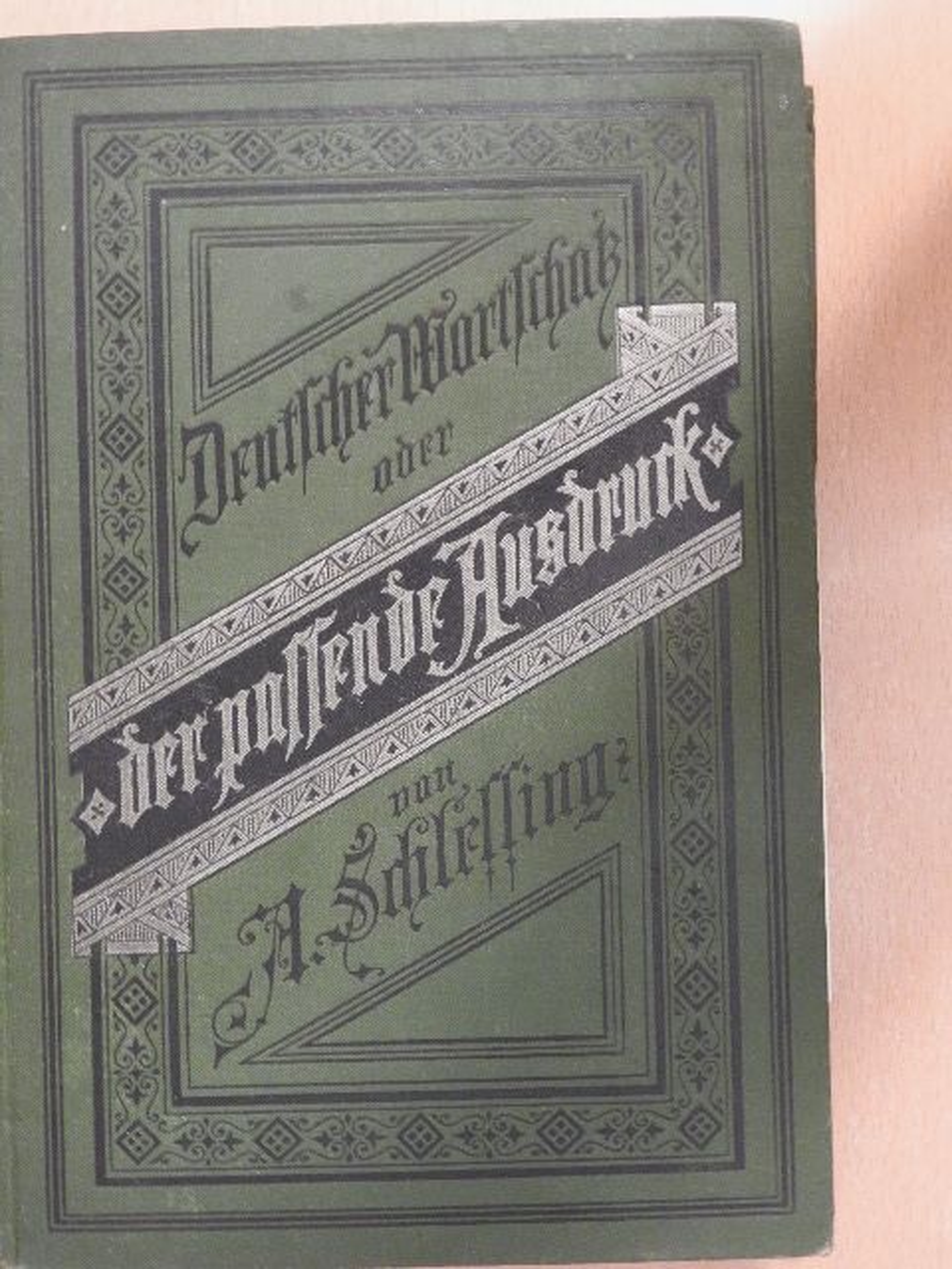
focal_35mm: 60
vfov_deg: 32.2
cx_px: 476
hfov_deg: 24.4
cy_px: 634
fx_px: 2200
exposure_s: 1/8
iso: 800
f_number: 4.2
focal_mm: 10.7
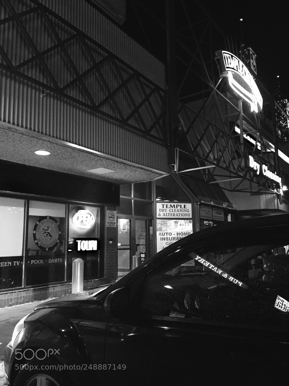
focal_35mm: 29
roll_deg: +1.3
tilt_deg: +9.6
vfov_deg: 61.7
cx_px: 144
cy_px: 193
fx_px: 323
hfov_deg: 48.2
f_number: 2.2
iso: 400
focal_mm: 4.15
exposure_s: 1/15
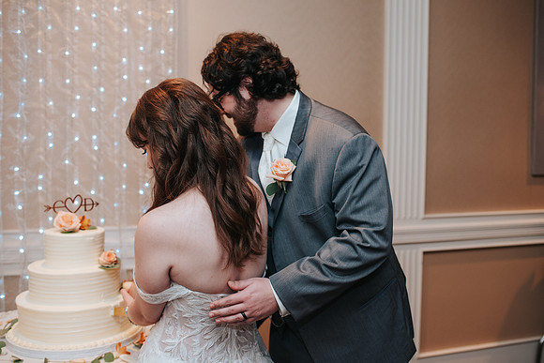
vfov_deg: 35.5
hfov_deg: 51.2
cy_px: 182
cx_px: 283
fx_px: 568
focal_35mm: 38
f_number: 2.8
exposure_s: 1/160
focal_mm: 35
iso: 800
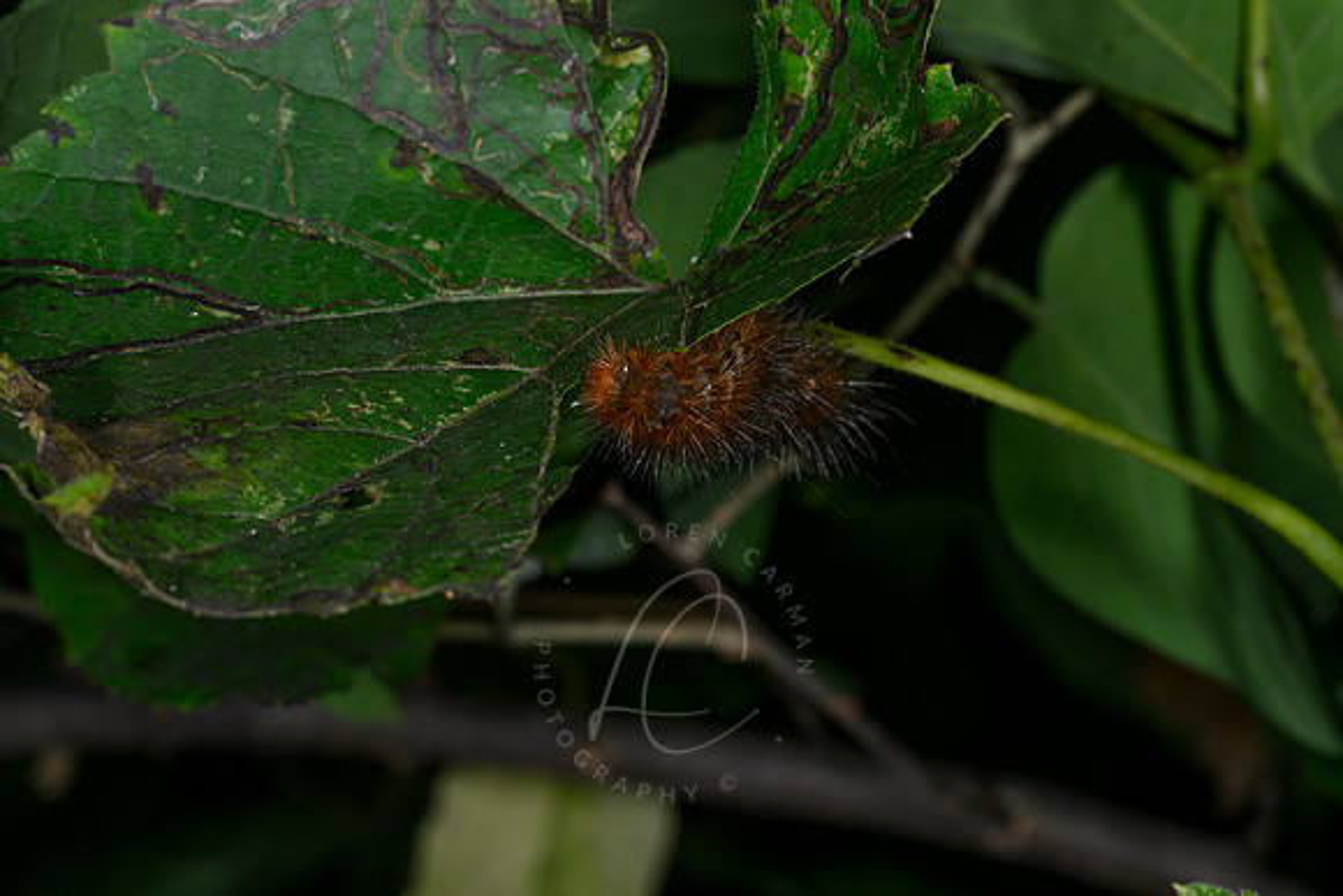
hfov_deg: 19.5
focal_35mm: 105
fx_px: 3918
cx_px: 672
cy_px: 448
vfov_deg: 13.0
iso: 64
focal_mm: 105
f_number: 25
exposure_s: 1/250
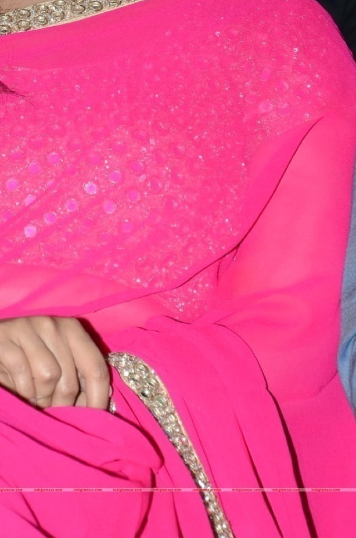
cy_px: 93
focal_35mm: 270
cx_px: 8
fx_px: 4027
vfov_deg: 7.6
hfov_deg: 5.1
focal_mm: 92
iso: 400
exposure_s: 1/125
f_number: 6.3
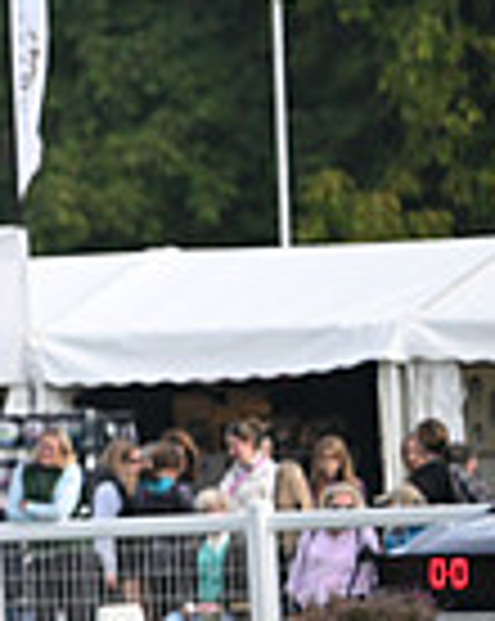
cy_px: 290
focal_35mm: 868
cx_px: -698
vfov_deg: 2.2
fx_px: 15931
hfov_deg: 1.8
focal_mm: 220
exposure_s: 1/1250
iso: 500
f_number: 5
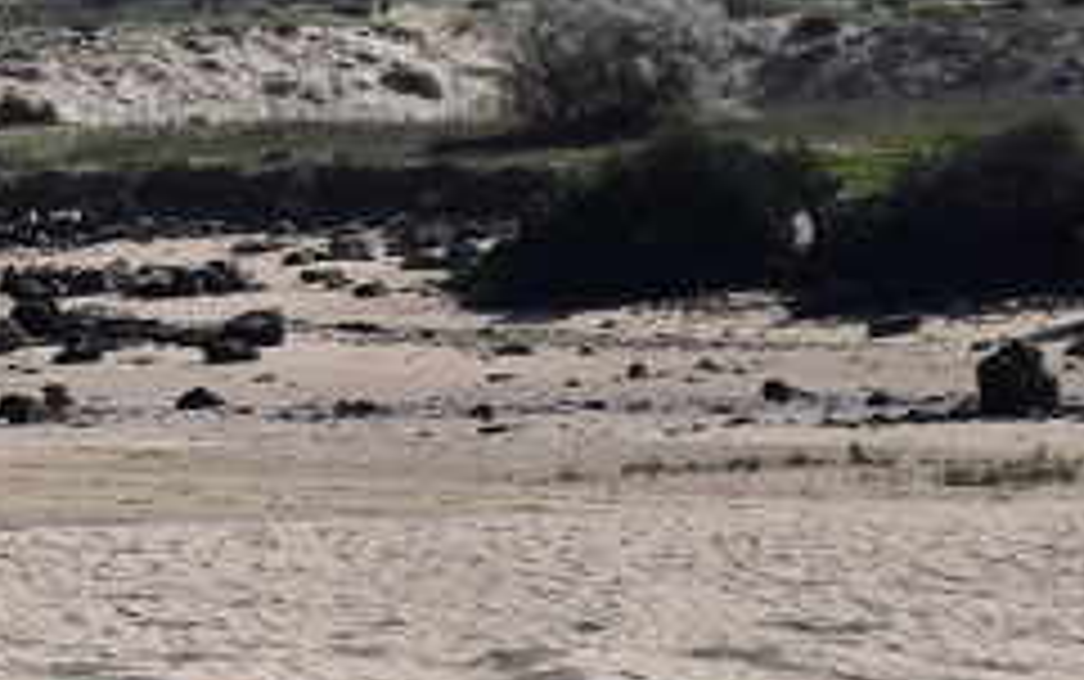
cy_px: 153
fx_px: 23892
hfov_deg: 2.6
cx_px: -1475
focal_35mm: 808
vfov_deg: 1.6
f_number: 4.2
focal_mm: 85
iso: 200
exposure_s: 1/3200
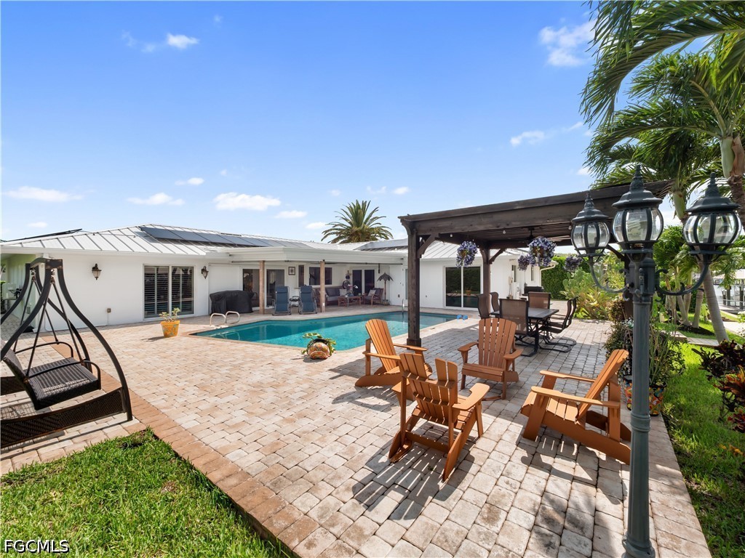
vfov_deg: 85.7
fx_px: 301
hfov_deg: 102.1
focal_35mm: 14
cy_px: 279
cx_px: 372
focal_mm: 7
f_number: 7.1
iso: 200
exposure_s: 1/320
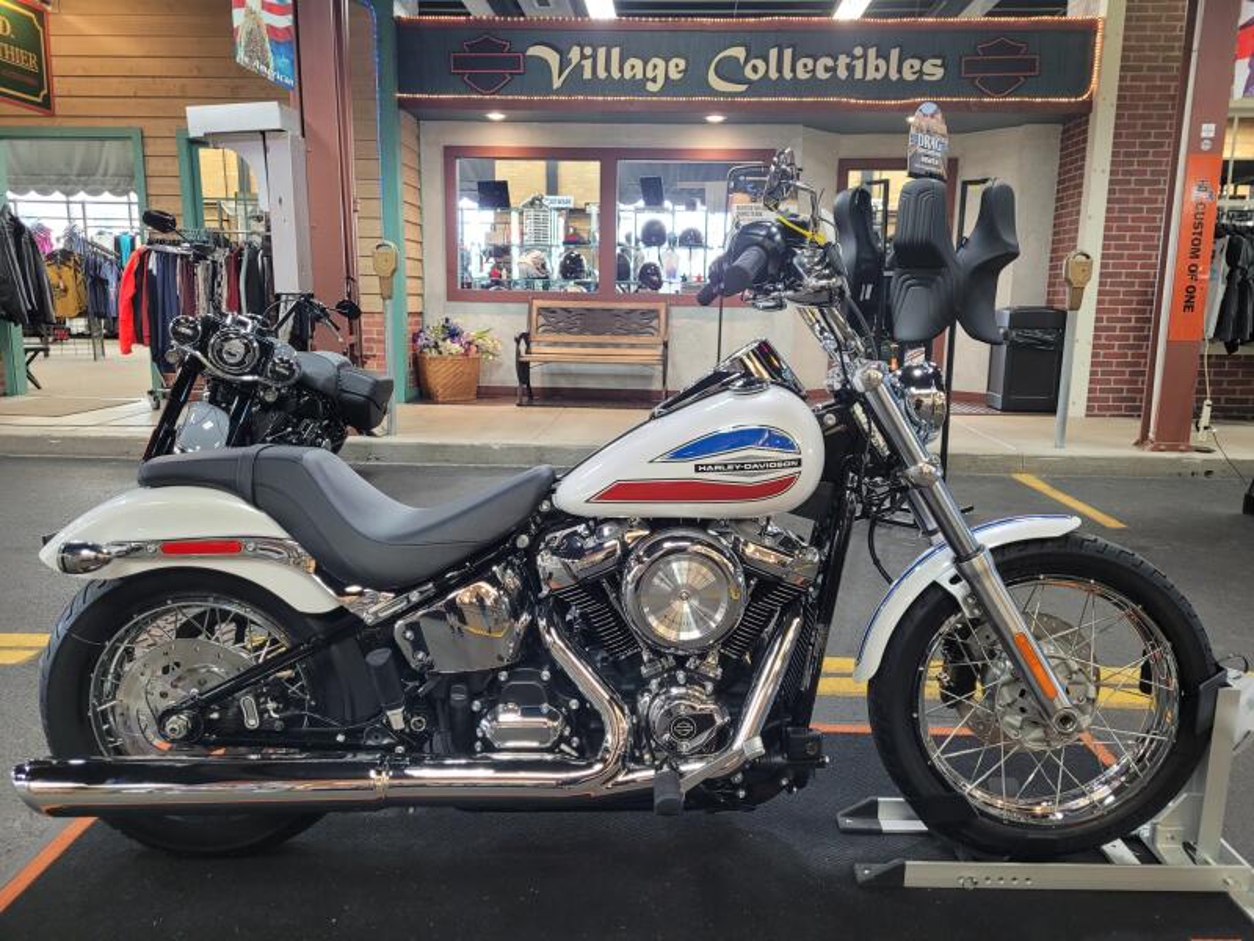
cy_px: 470
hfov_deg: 67.3
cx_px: 627
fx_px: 942
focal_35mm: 26
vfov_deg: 53.1
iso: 200
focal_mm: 5.4
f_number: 1.8
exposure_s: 1/40
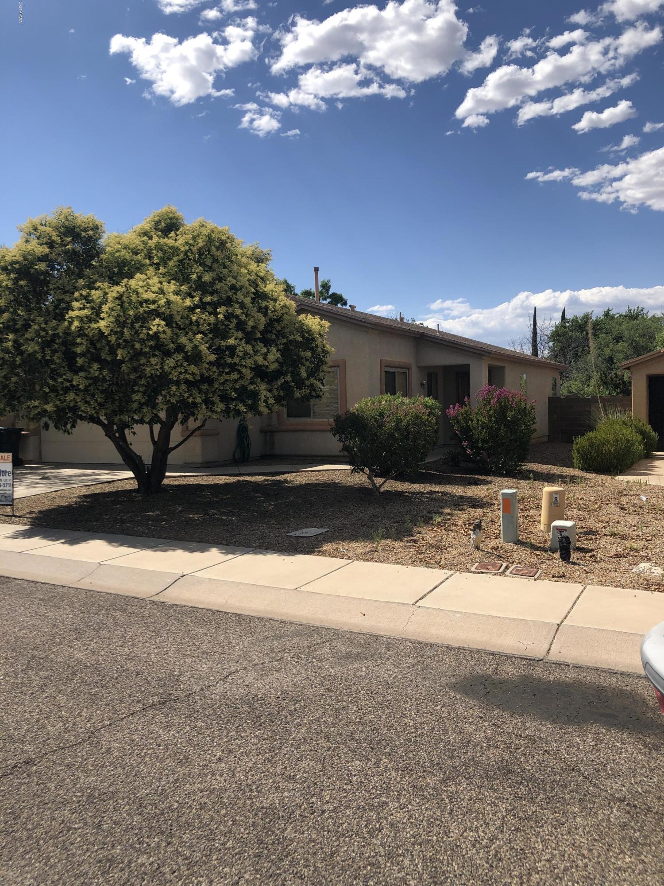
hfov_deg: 49.7
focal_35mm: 28
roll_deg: +0.7
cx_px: 332
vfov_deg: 63.4
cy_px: 443
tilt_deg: -2.6
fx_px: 716
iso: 20
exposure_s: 1/2558
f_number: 1.8
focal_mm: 3.99
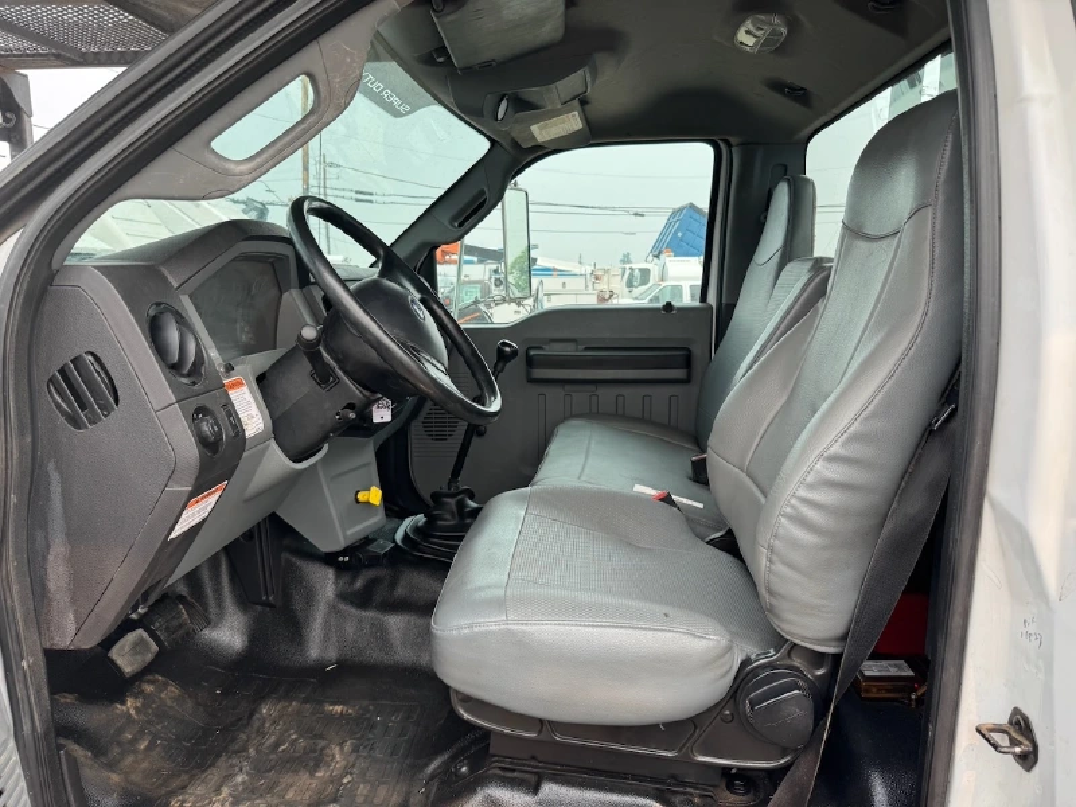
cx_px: 538
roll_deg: -1.4
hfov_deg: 71.6
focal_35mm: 24
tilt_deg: -8.1
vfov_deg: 56.8
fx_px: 746
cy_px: 404
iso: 80
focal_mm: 6.76
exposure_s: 1/912
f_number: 1.78
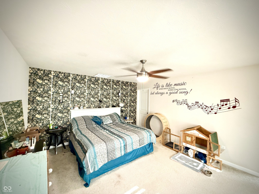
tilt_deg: +2.1
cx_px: 130
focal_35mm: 14
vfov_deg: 85.7
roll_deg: -1.8
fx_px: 105
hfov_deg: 102.1
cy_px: 97
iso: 320
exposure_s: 1/60
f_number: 2.2
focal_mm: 2.22
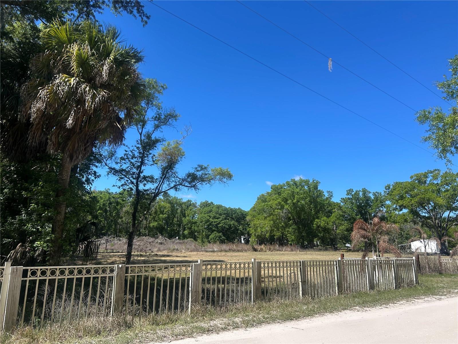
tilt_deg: +11.7
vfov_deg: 53.1
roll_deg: -0.9
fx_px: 344
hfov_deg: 67.3
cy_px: 172
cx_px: 229
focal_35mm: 26
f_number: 1.5
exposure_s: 1/3257
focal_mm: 5.7
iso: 50
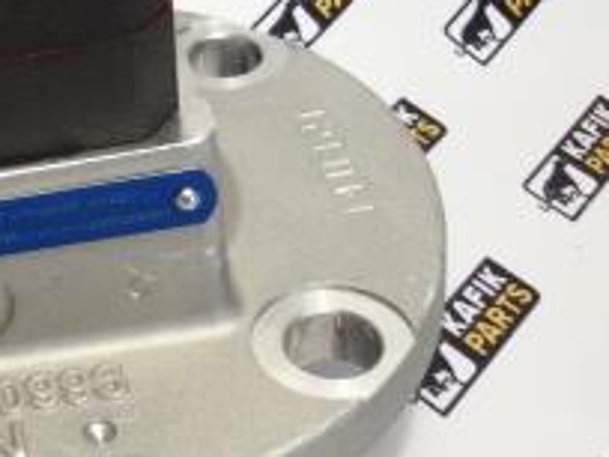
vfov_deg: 17.8
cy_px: 61
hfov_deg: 21.7
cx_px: -158
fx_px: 1443
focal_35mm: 82
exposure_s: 1/33
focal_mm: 2.93
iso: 100
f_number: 2.4
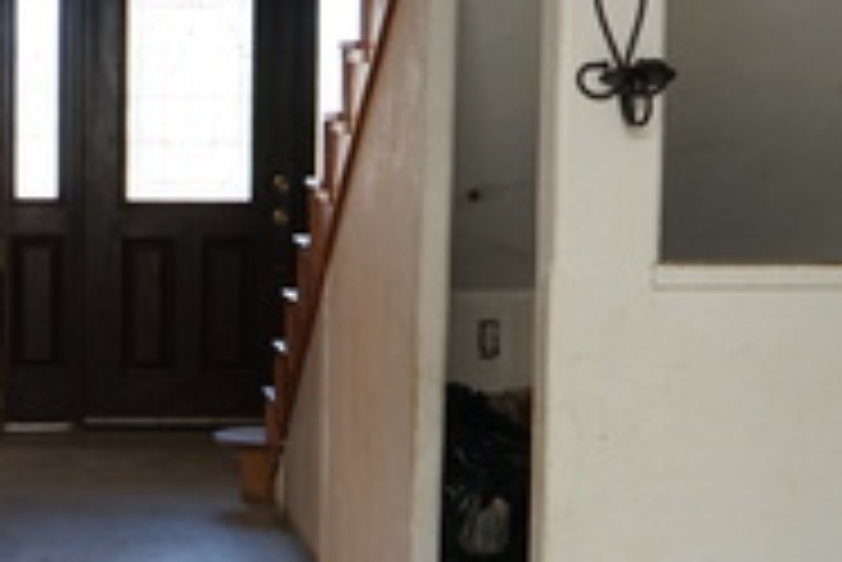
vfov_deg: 14.3
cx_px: -32
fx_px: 2247
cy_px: 312
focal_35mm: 96
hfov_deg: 20.4
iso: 800
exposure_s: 1/160
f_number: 4
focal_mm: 28
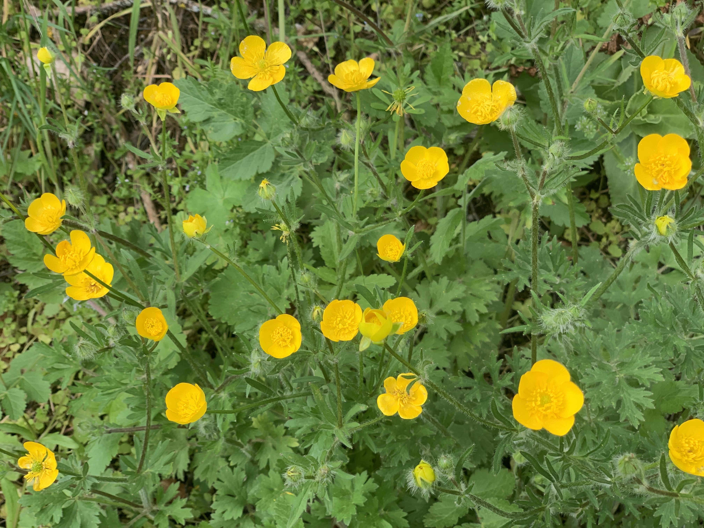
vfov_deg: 28.0
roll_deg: +2.3
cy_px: 264
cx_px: 352
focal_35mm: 52
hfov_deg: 36.8
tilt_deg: -41.3
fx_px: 1058
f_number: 2.4
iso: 32
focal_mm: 6
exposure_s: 1/122
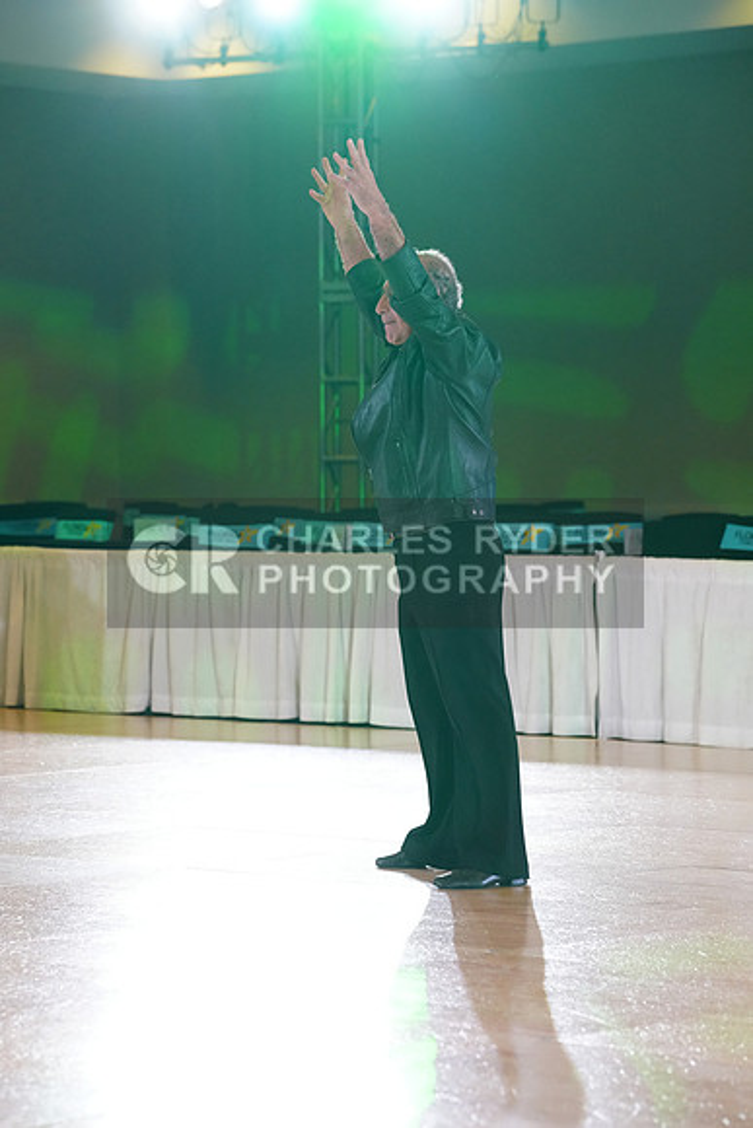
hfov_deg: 10.5
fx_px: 4107
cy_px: 564
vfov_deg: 15.6
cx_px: 376
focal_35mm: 131
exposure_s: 1/320
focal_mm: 131
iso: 4000
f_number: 5
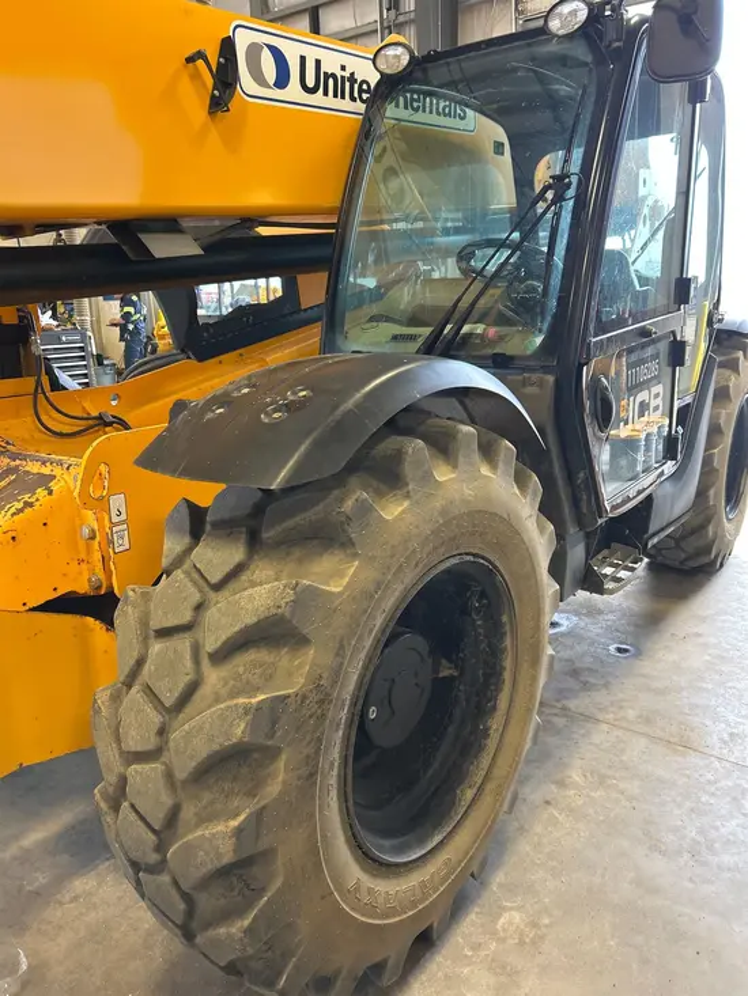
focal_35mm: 26
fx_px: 749
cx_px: 374
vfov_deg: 67.3
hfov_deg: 53.1
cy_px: 498
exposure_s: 1/60
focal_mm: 5.7
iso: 160
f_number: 1.5
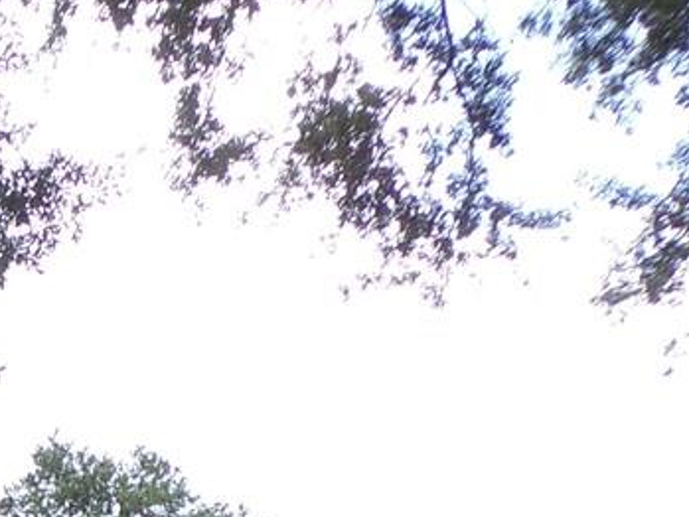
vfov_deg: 12.5
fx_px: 2190
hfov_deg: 16.8
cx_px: -213
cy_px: 858
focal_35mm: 110
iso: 80
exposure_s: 1/150
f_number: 4.3
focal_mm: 4.3
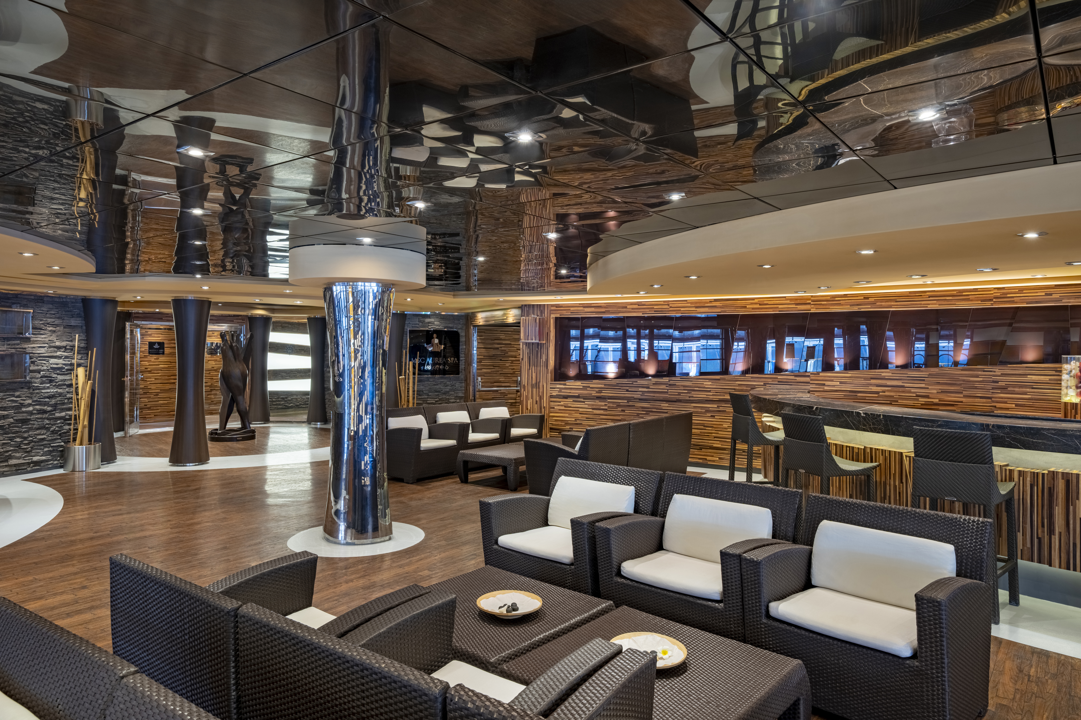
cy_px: 360
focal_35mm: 24
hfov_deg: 73.7
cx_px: 540
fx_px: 721
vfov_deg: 53.1
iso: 320
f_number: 11
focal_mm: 24
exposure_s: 1/15
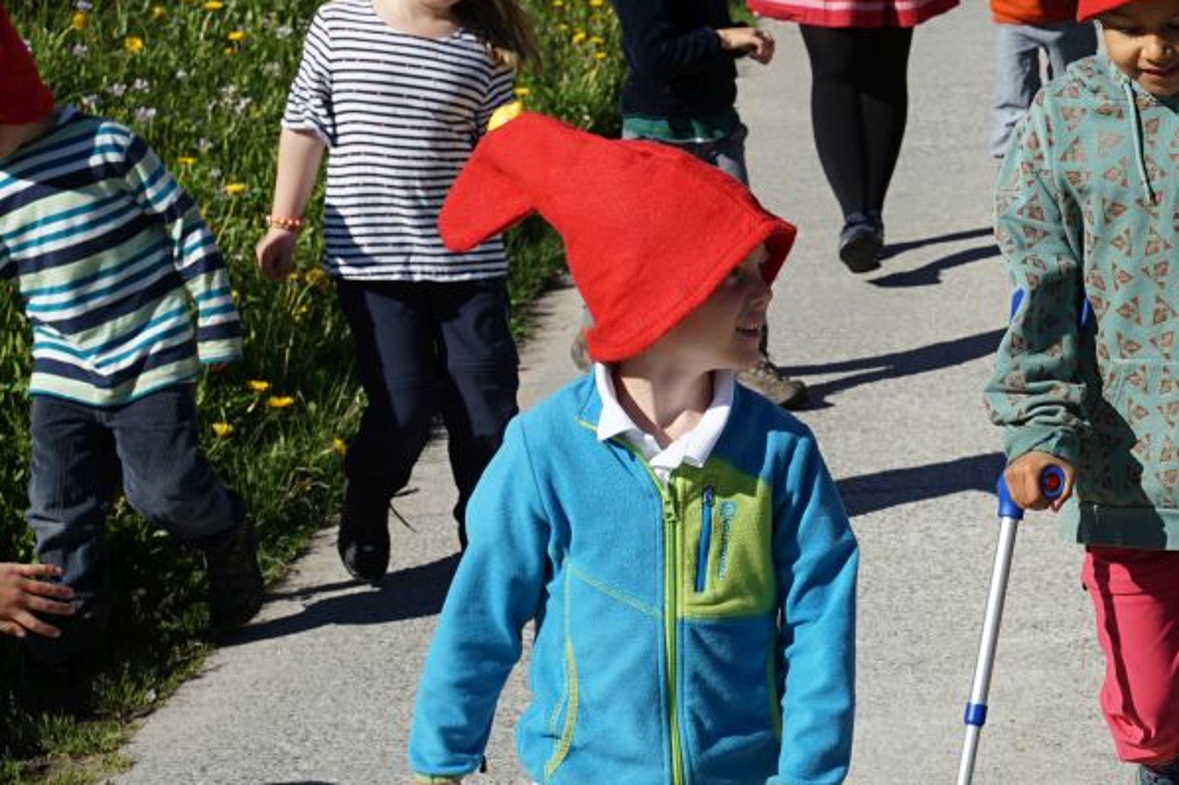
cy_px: 209
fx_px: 3993
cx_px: 1224
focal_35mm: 122
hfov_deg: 16.4
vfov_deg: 11.2
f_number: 8
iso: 100
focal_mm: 45
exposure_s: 1/400
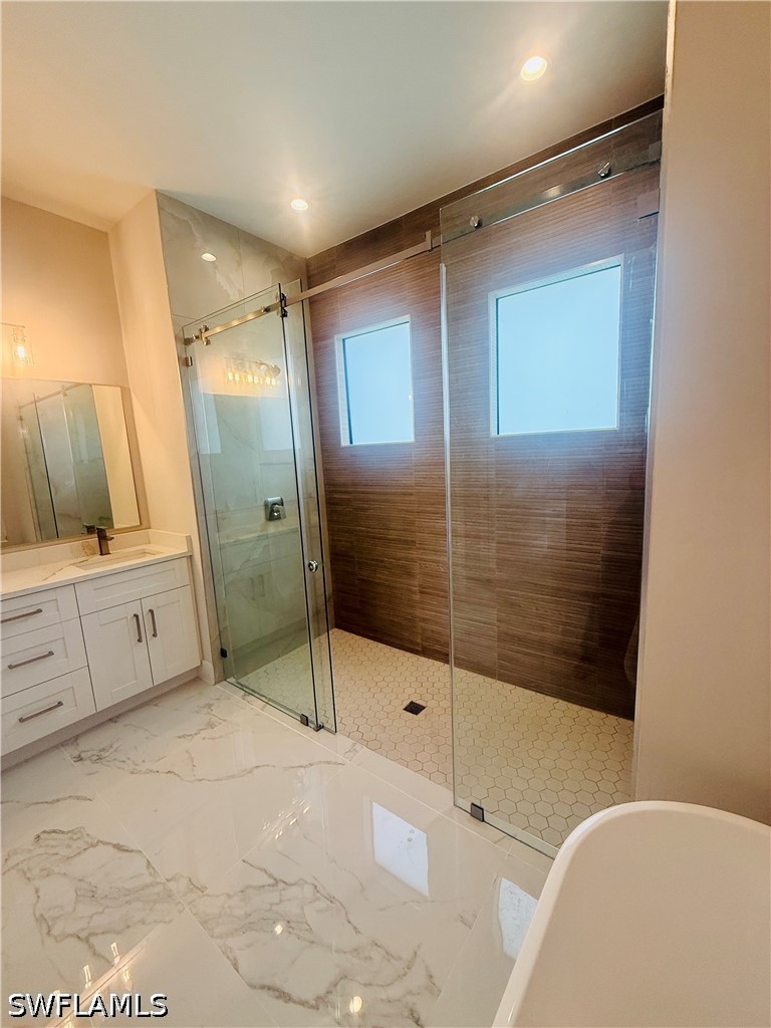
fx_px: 416
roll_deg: +2.6
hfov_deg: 85.7
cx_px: 386
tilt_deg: -8.0
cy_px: 514
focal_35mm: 14
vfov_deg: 102.1
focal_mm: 2.22
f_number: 2.2
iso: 100
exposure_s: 1/120
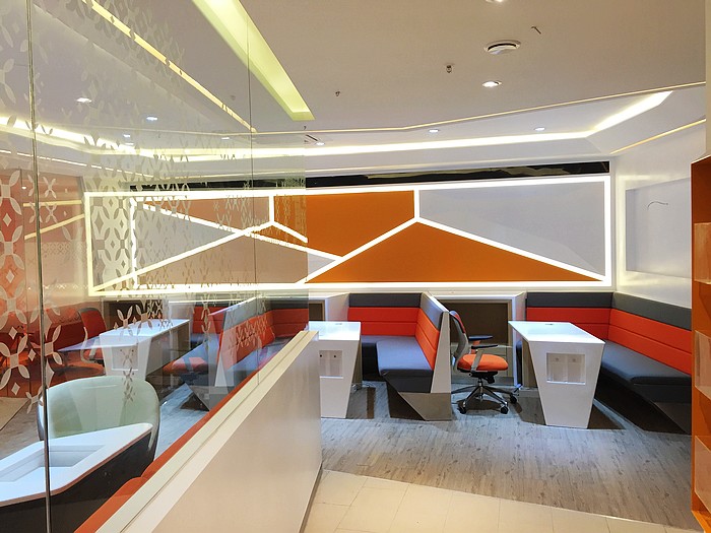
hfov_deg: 61.7
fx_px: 596
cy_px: 266
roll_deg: +1.5
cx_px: 356
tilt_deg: -2.3
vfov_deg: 48.2
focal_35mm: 29
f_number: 2.2
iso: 40
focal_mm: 4.15
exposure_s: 1/33
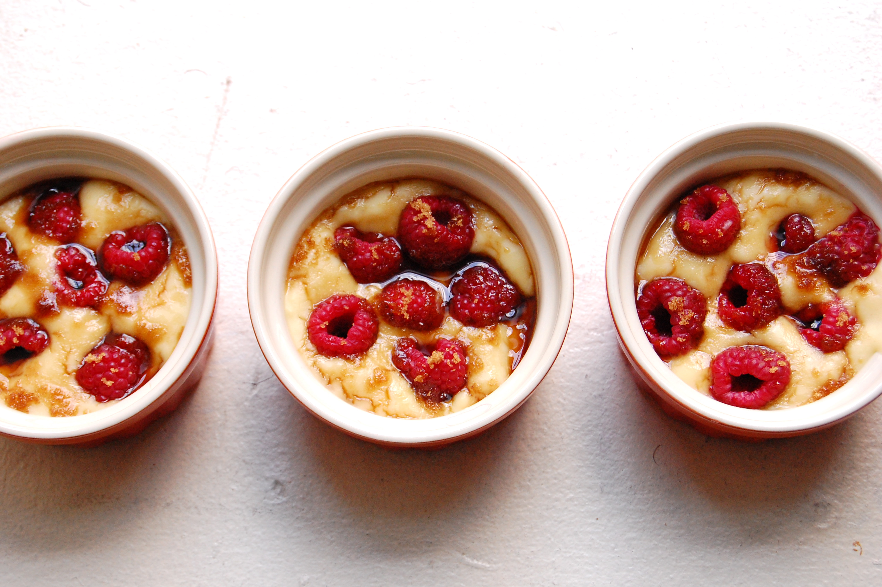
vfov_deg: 16.5
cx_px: 441
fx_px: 2019
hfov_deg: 24.6
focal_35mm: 82
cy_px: 294
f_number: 8
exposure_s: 1/125
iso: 800
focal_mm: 55
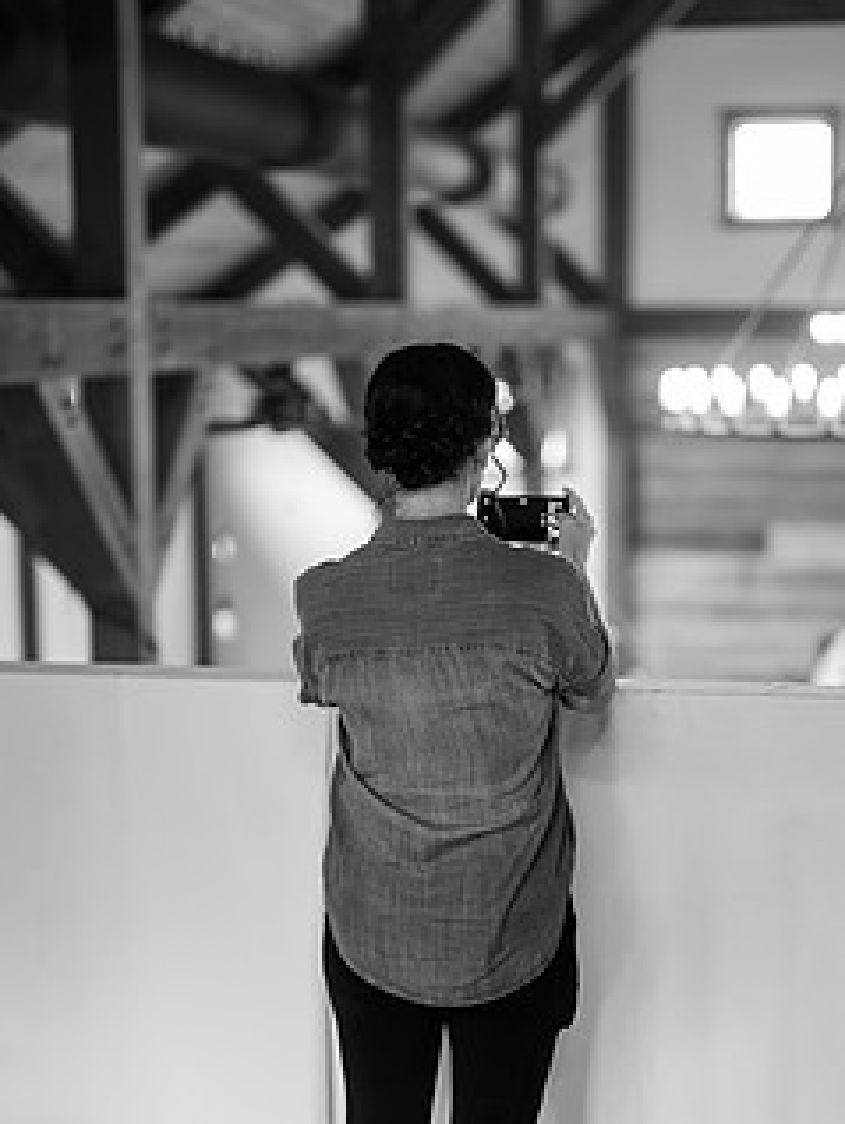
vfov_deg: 28.4
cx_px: 527
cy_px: 703
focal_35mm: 68
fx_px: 2210
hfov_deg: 21.6
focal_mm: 50
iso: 160
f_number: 1.3
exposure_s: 1/80
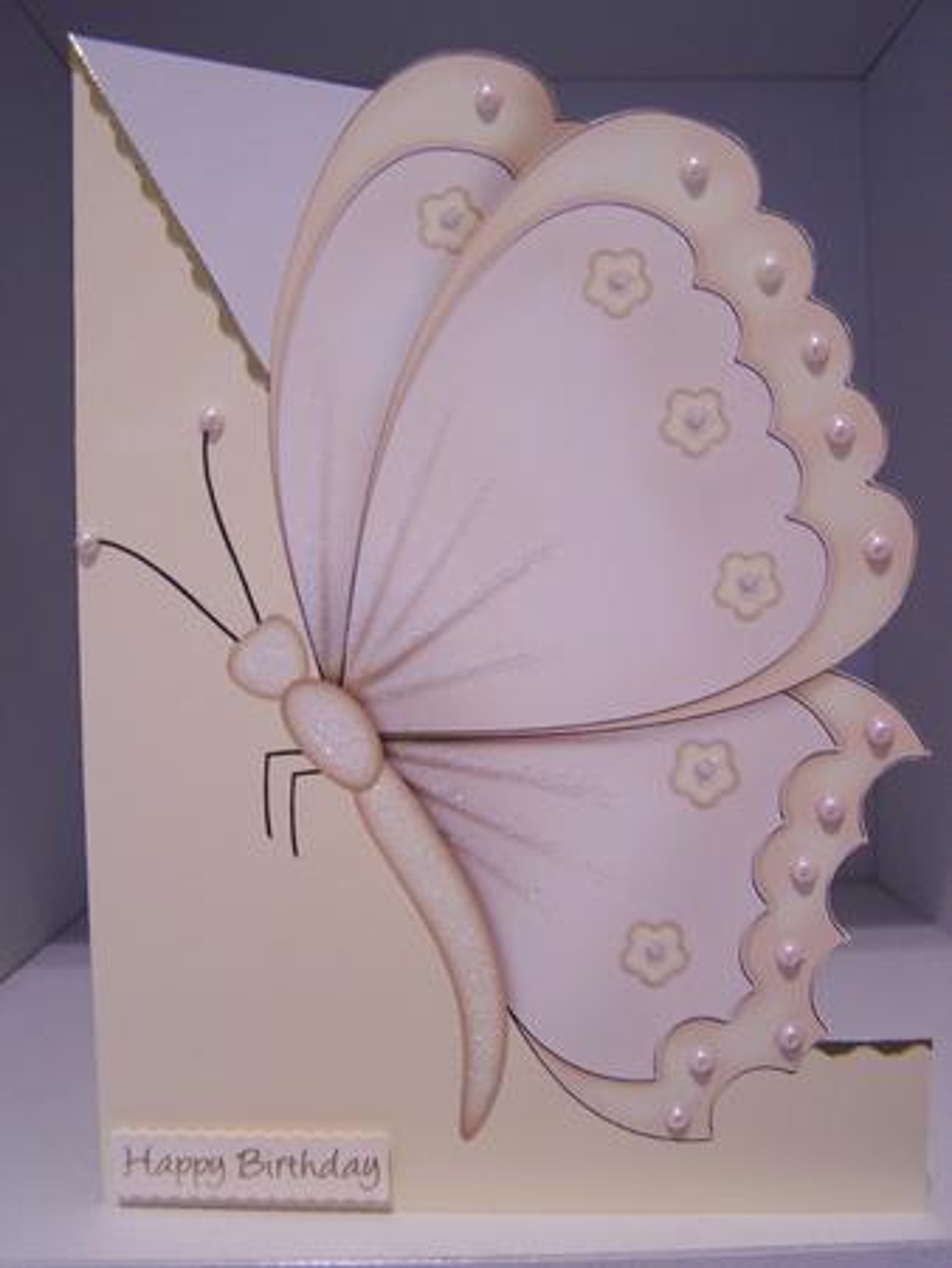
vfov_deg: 49.0
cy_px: 634
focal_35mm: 38
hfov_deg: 37.8
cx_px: 476
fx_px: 1392
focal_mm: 6.3
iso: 140
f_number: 2.8
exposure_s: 1/30
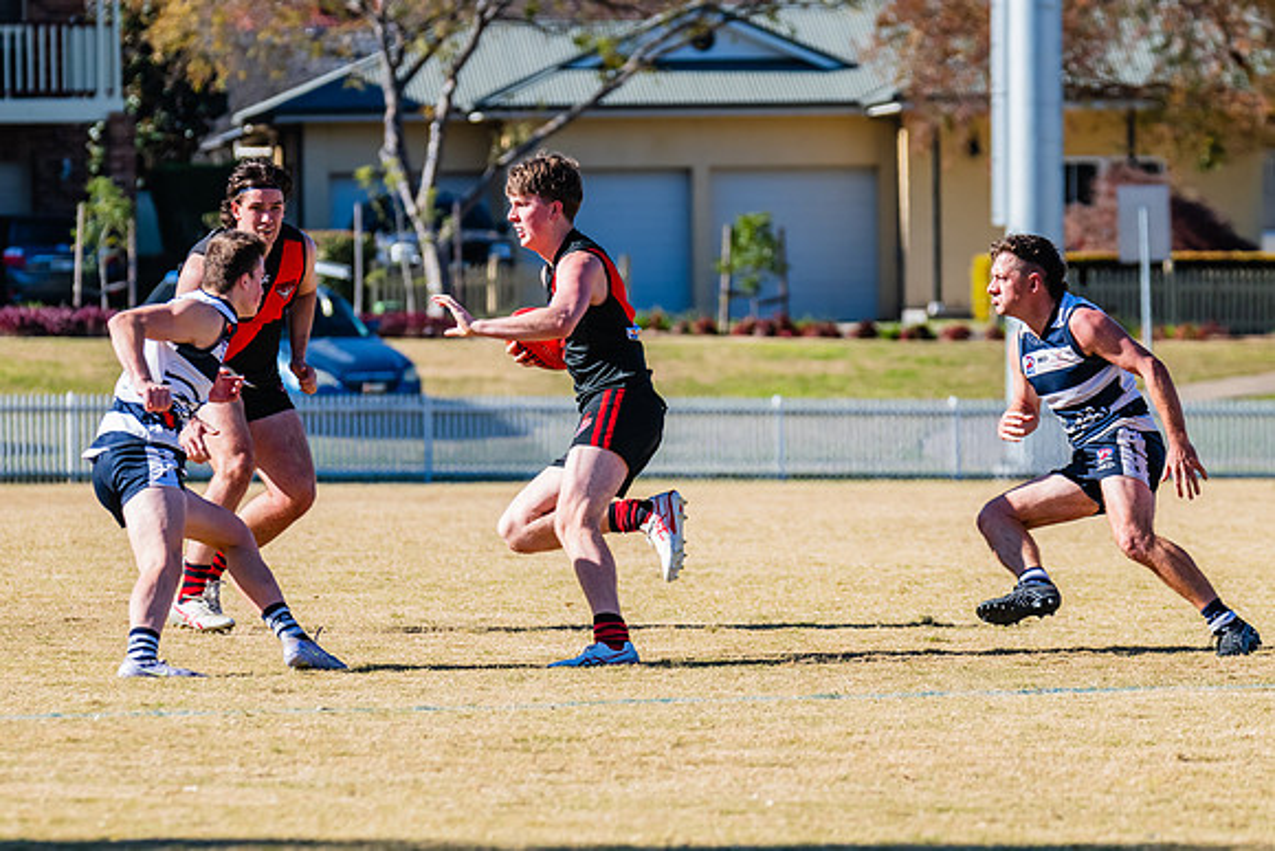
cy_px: 348
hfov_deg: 6.2
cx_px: 523
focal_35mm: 335
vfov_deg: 4.1
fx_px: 11850
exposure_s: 1/1600
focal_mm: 250
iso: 640
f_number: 8
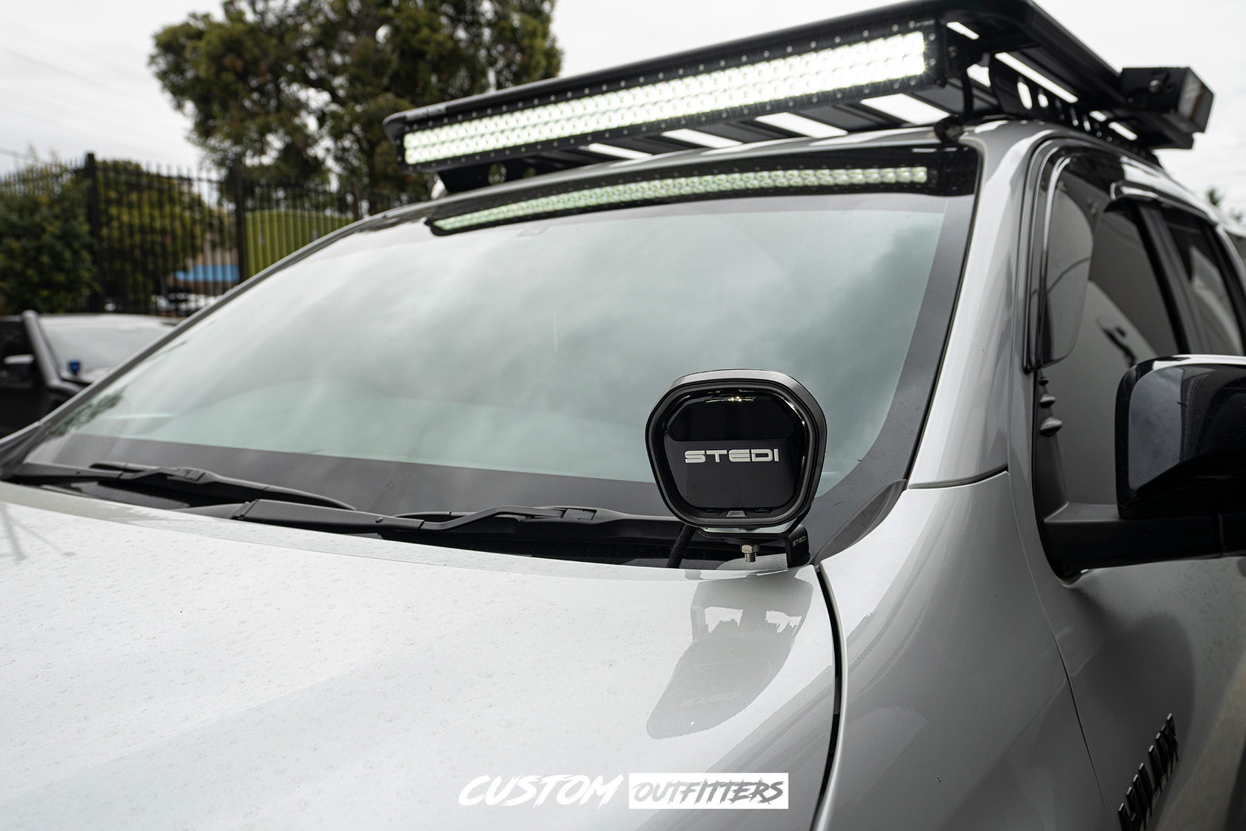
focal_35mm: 25
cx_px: 623
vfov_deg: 51.3
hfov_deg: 71.5
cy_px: 416
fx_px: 865
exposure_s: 1/100
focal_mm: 25
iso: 100
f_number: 6.3
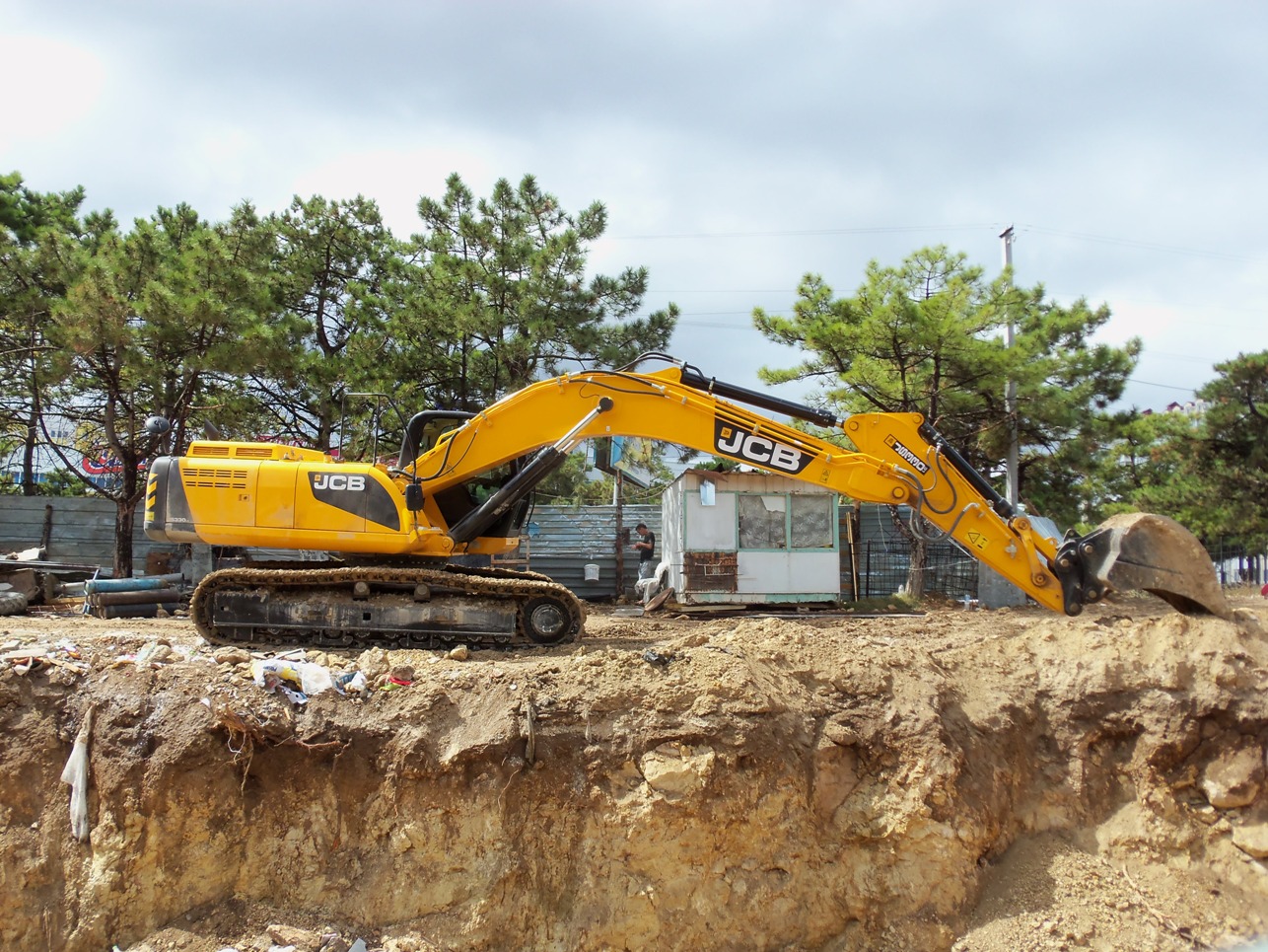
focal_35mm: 38
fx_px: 1392
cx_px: 634
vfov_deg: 37.7
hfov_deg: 49.0
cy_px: 476
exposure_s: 1/400
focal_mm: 6.7
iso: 80
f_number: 3.7
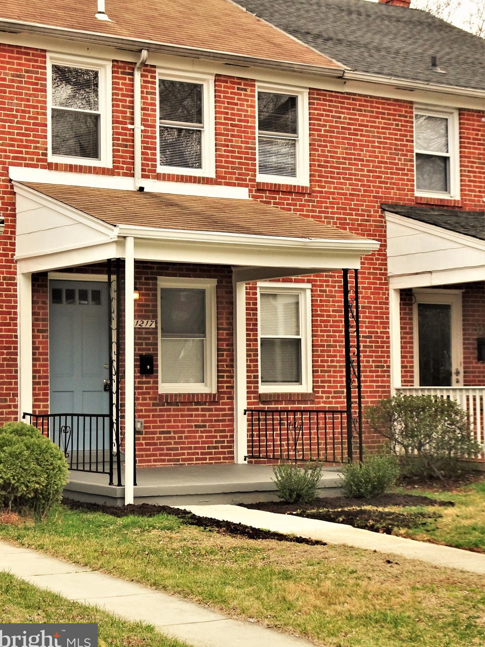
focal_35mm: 45
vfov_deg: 42.1
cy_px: 328
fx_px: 841
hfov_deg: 32.2
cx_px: 238
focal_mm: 7.58
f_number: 4.5
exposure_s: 1/250
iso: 80
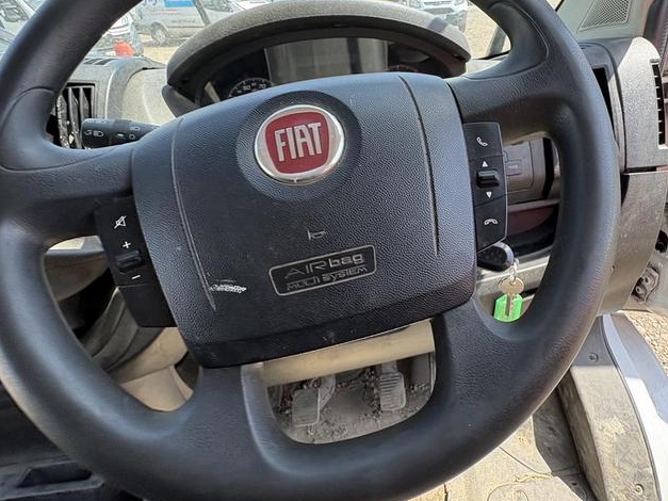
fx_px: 386
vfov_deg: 65.3
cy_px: 199
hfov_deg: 81.2
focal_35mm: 20
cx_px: 382
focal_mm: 2.22
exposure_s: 1/140
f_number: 2.2
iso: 80
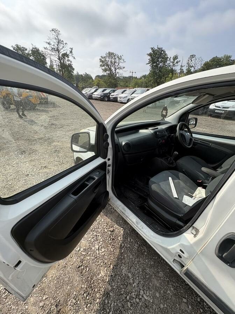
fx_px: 127
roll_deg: -1.4
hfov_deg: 85.7
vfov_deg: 102.1
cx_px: 118
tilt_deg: -20.3
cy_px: 157
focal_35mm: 14
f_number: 2.2
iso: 50
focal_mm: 2.22
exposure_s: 1/675
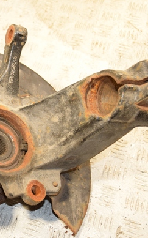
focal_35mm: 63
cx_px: -2
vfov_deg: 32.6
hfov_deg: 20.0
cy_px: 125
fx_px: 406
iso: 800
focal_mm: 25
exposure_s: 1/160
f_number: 5
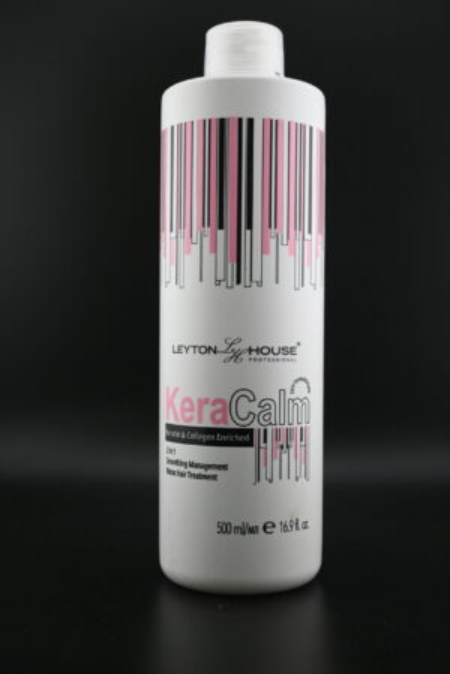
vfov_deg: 43.0
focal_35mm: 46
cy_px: 337
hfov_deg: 29.4
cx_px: 225
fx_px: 858
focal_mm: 30.5
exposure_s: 1/50
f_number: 4.8
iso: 100
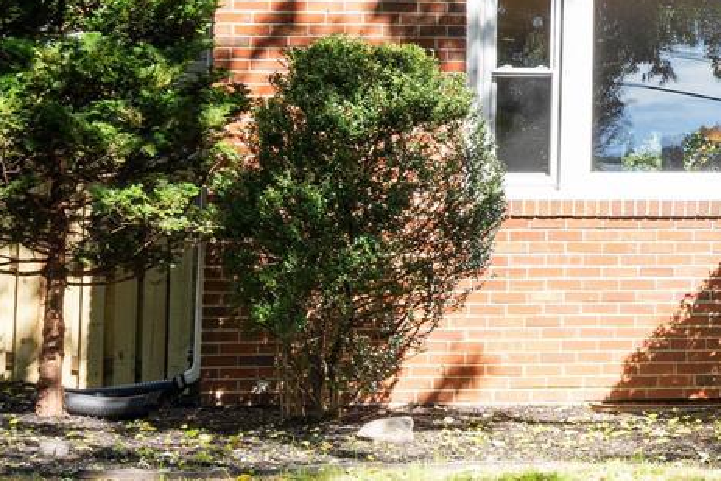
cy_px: -26
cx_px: 1031
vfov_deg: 15.9
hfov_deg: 21.1
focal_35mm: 84
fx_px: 1683
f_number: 8
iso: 200
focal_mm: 19
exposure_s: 1/125
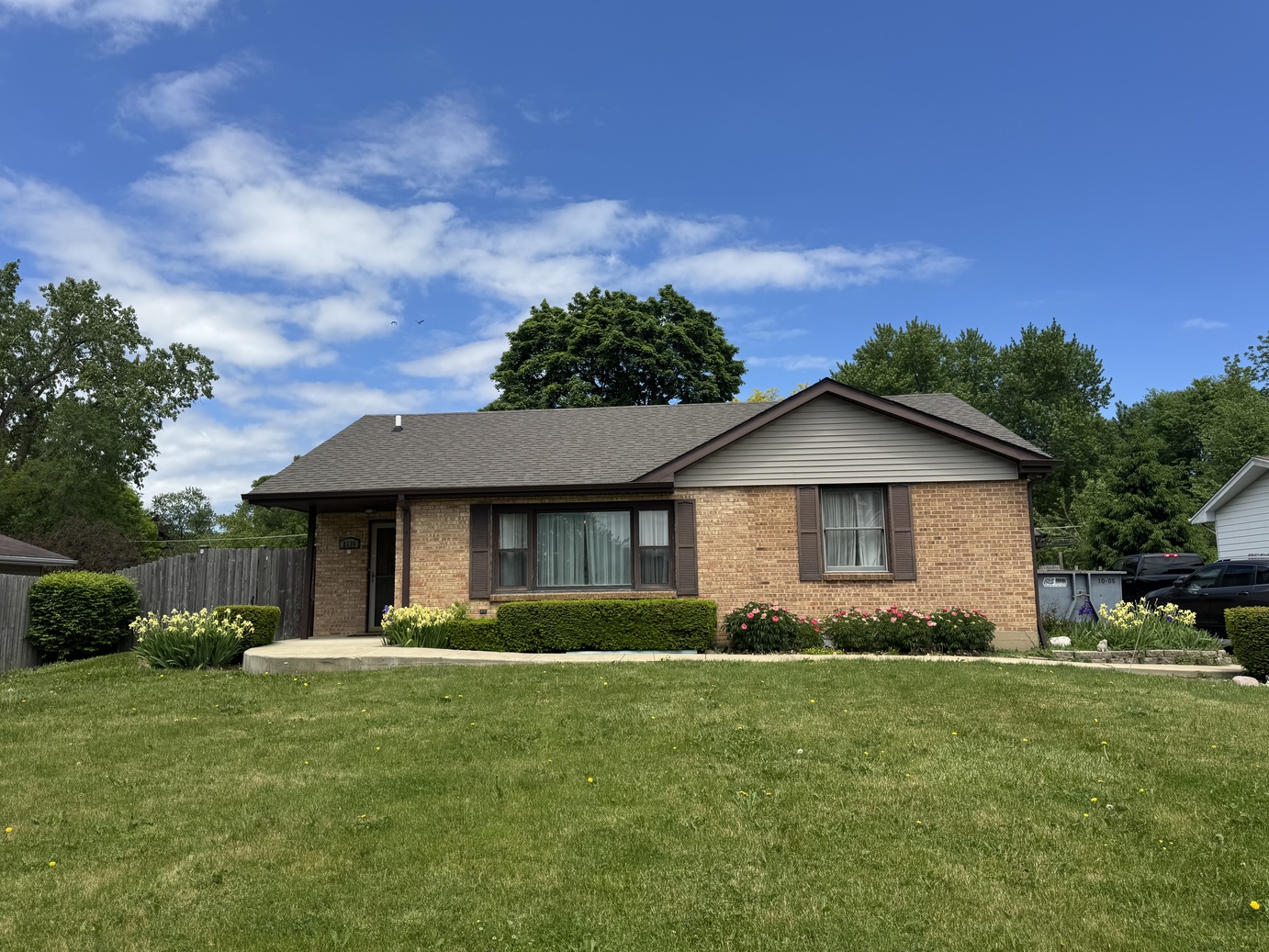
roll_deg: +1.3
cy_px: 462
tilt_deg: +9.4
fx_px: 917
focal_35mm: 25
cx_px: 612
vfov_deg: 54.9
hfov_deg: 69.4
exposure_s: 1/4608
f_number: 1.78
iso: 80
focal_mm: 6.76
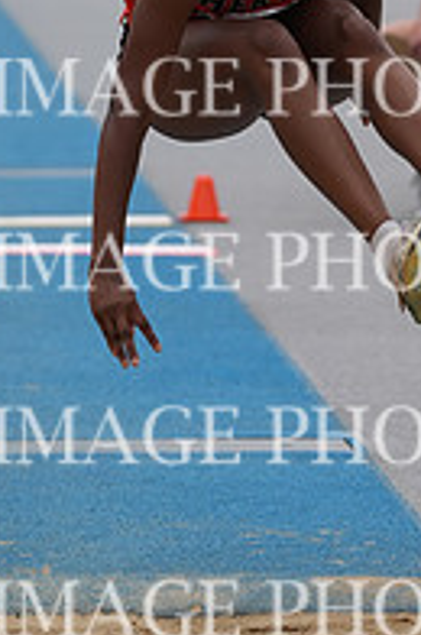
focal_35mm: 433
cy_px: 0
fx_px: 7622
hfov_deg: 3.2
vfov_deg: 4.8
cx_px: 245
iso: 320
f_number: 4
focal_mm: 146
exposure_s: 1/5000
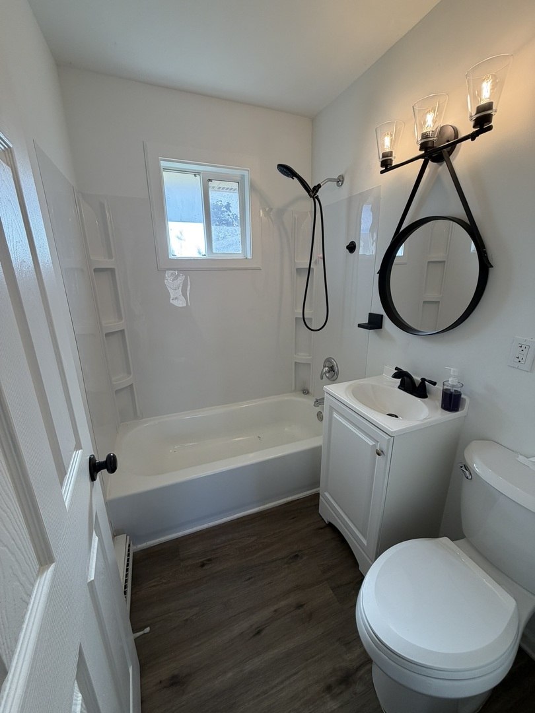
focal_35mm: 14
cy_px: 356
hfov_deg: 85.7
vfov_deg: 102.1
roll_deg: +0.8
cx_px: 268
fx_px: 288
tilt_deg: -16.9
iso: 64
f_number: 2.2
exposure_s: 1/120
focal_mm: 2.22
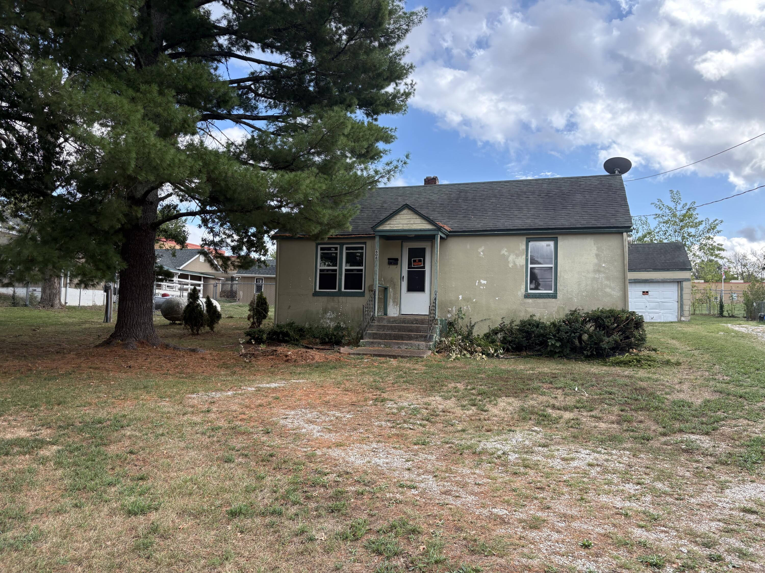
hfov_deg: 67.3
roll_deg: +2.3
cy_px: 286
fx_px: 575
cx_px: 382
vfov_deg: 53.1
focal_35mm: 26
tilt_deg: +0.5
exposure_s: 1/1032
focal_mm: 5.96
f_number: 1.6
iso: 64
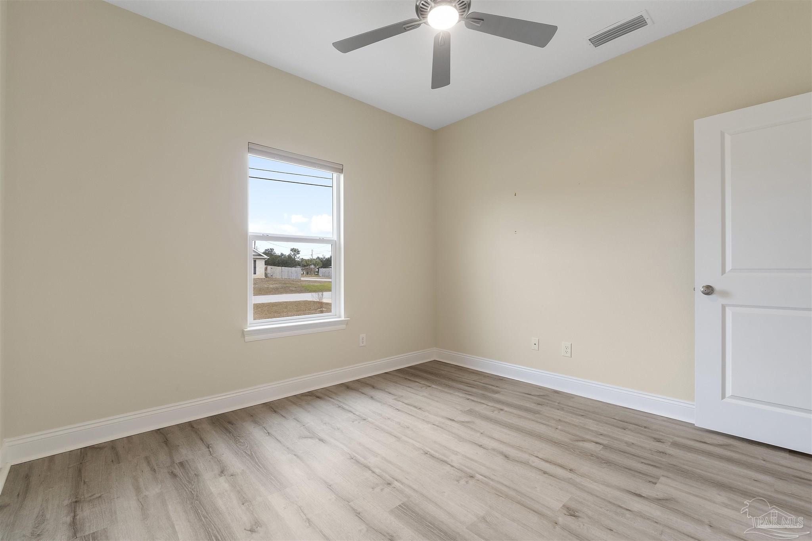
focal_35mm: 16
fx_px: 355
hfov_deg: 97.6
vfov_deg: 74.6
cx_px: 406
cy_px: 270
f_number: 8
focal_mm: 10.5
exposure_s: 1/1.25
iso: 100
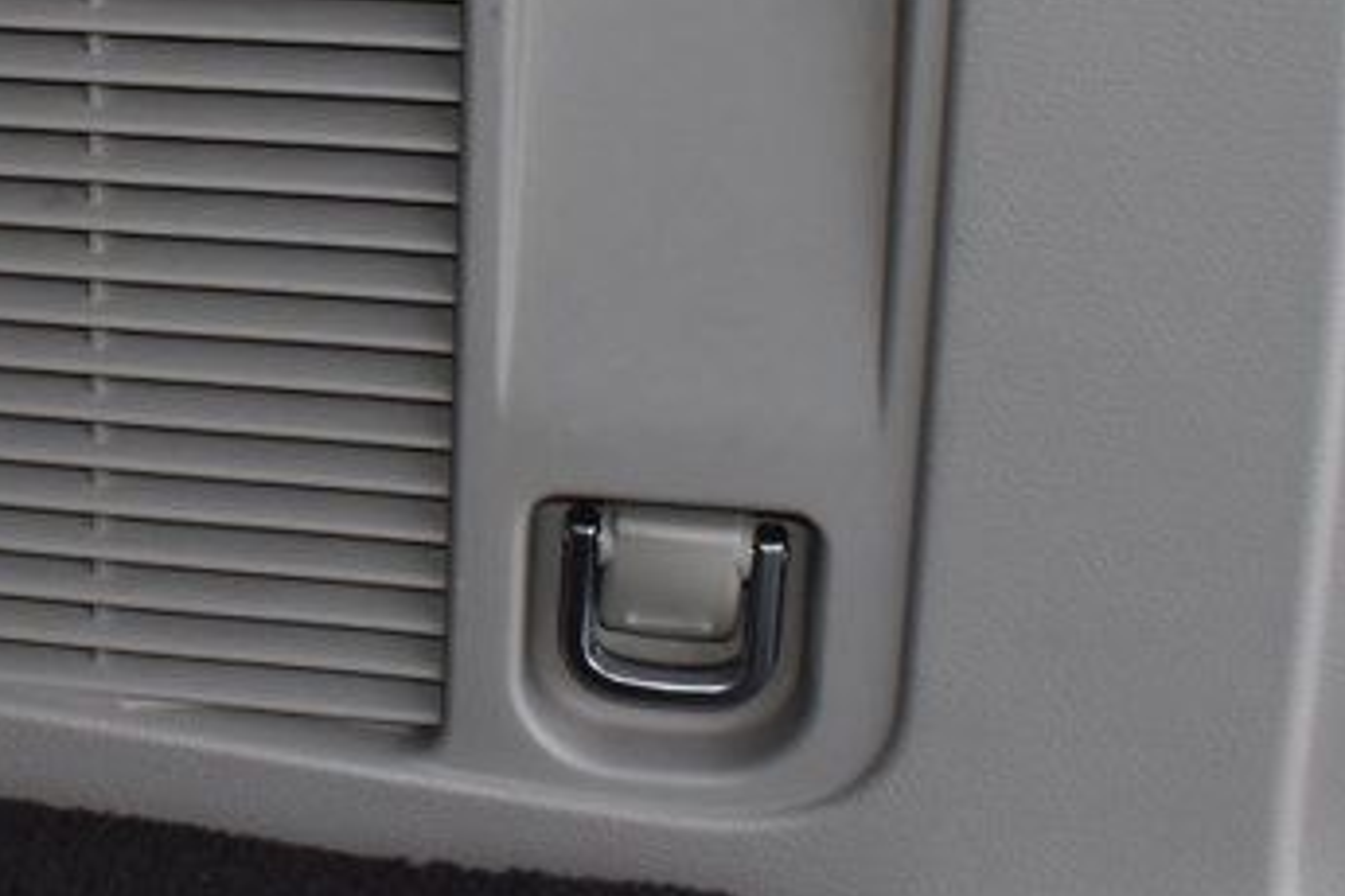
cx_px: -172
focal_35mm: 89
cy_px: -74
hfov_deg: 21.6
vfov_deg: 15.0
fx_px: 3325
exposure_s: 1/125
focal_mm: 20
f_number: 5.6
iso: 640
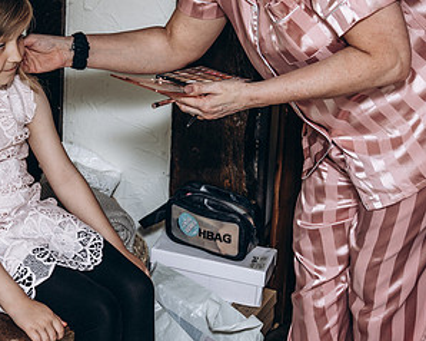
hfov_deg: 20.2
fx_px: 1184
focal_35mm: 94
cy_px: 26
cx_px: 85
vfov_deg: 16.1
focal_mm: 30.5
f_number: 2.8
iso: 125
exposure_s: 1/100
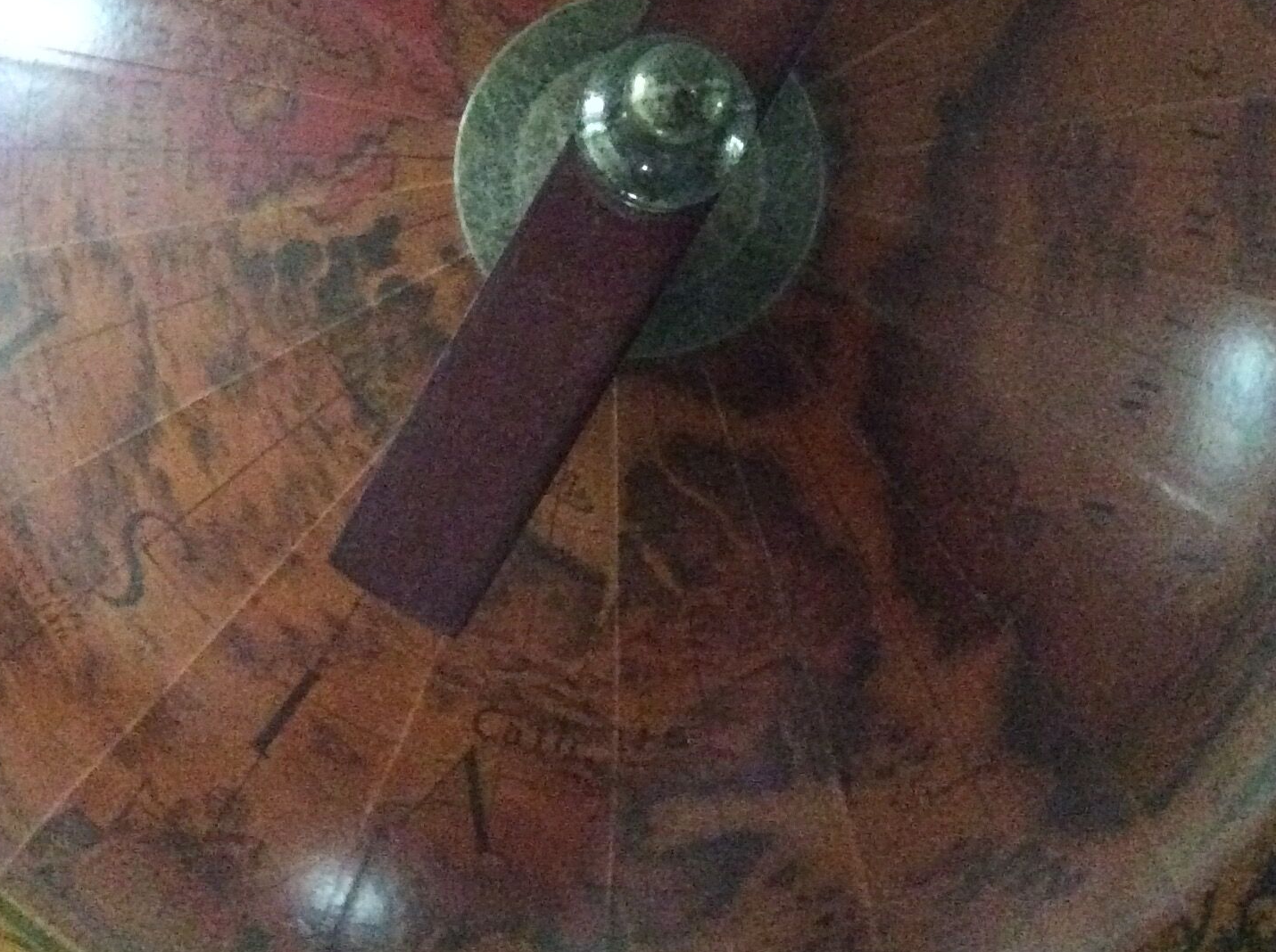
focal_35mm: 58
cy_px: 266
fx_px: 2135
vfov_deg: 24.9
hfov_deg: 33.3
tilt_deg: -87.9
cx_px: 591
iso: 800
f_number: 2.4
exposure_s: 1/17
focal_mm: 3.3
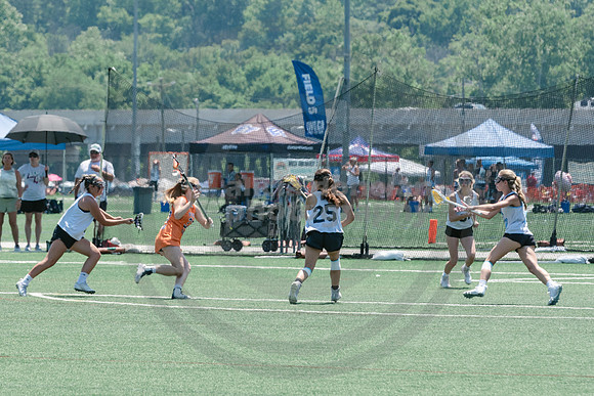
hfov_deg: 5.8
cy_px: 167
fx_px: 5903
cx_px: 98
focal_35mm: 358
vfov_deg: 3.8
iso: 400
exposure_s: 1/2000
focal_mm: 165
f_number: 5.6
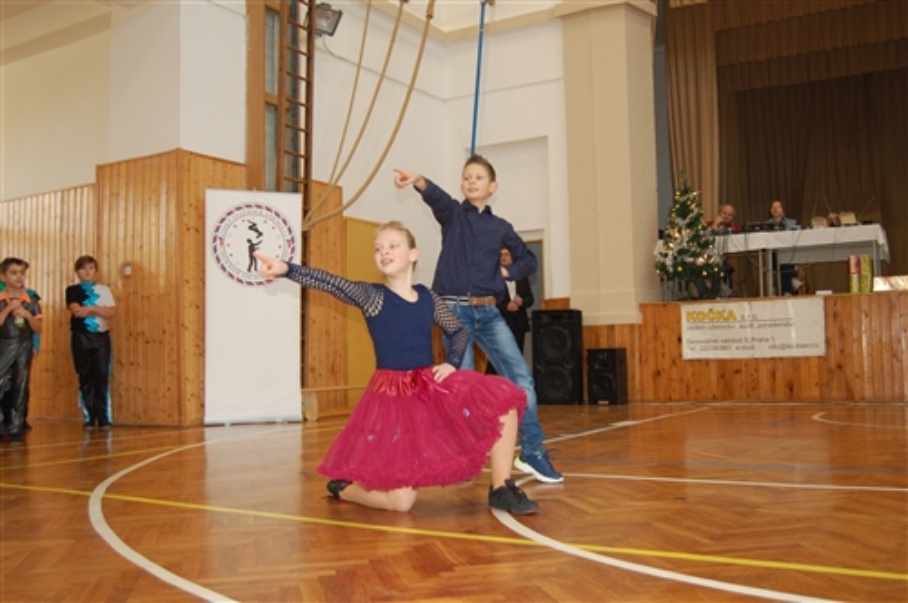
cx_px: 454
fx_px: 869
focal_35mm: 34
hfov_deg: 55.2
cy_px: 302
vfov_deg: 38.3
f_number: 3.8
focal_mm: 23
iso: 400
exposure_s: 1/60
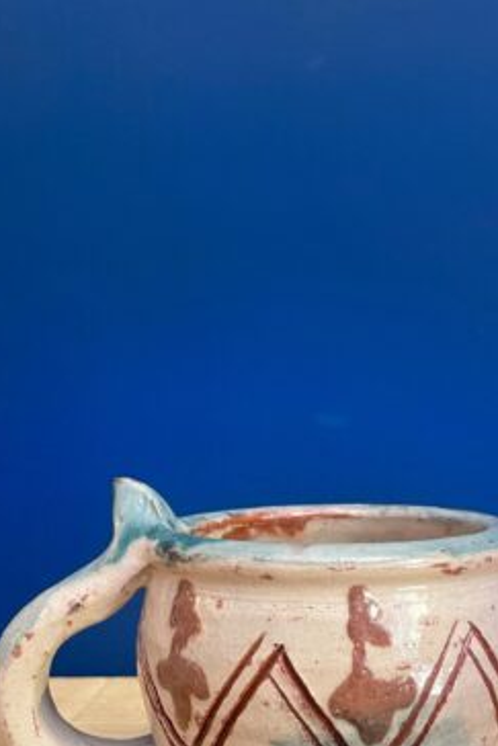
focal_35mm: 101
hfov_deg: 13.5
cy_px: 470
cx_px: 334
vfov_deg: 20.2
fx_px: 2094
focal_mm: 70
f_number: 2.8
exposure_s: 1/50
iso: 1250
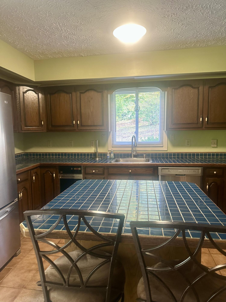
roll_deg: +1.0
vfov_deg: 71.6
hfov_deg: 56.8
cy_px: 151
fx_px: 209
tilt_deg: -4.6
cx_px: 113
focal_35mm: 24
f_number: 1.78
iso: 160
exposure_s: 1/60
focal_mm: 6.86
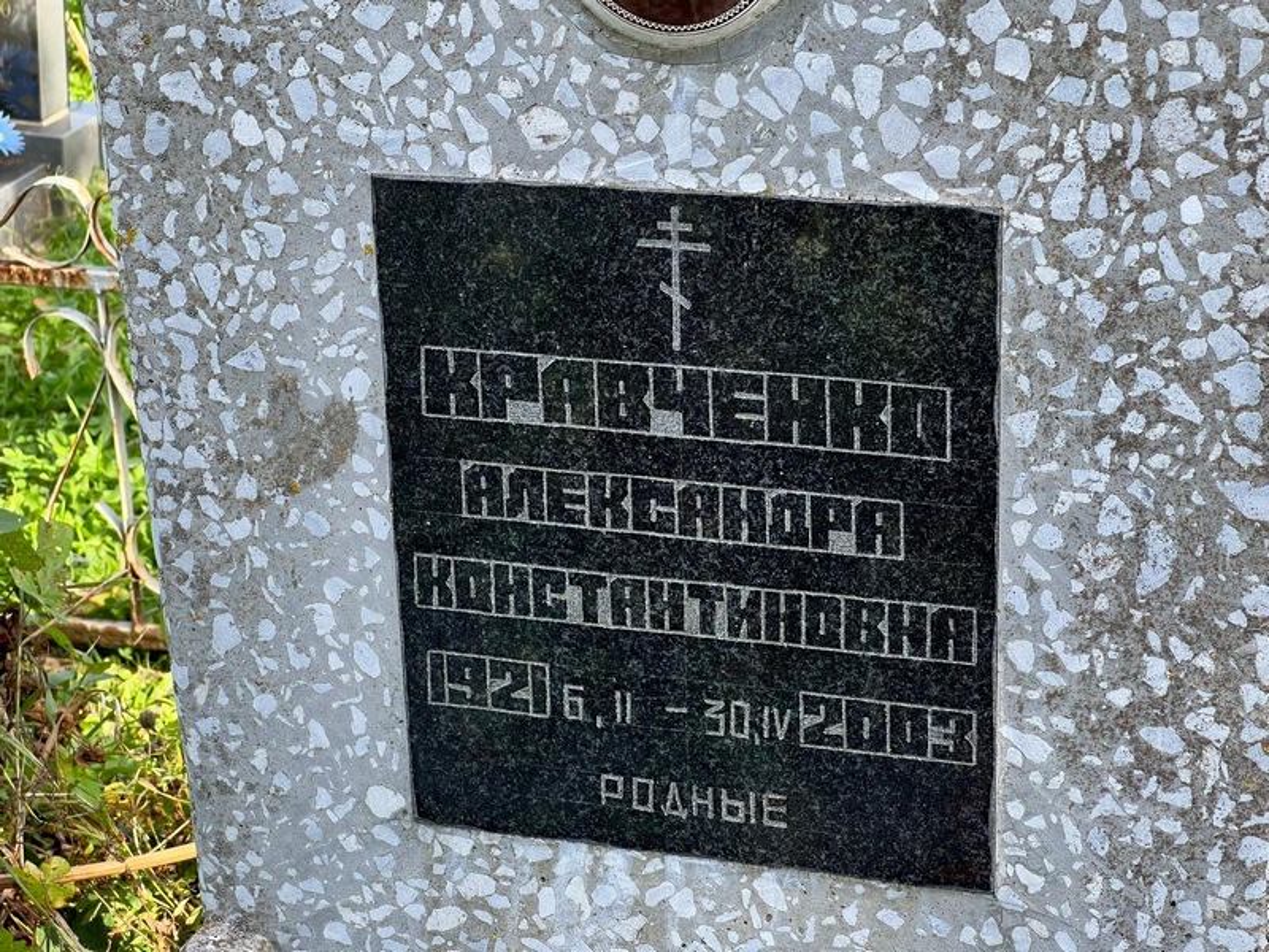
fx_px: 2823
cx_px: 634
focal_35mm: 77
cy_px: 476
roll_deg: +1.4
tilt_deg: -20.8
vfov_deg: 19.1
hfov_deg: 25.3
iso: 40
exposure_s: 1/99
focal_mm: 9
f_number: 2.8
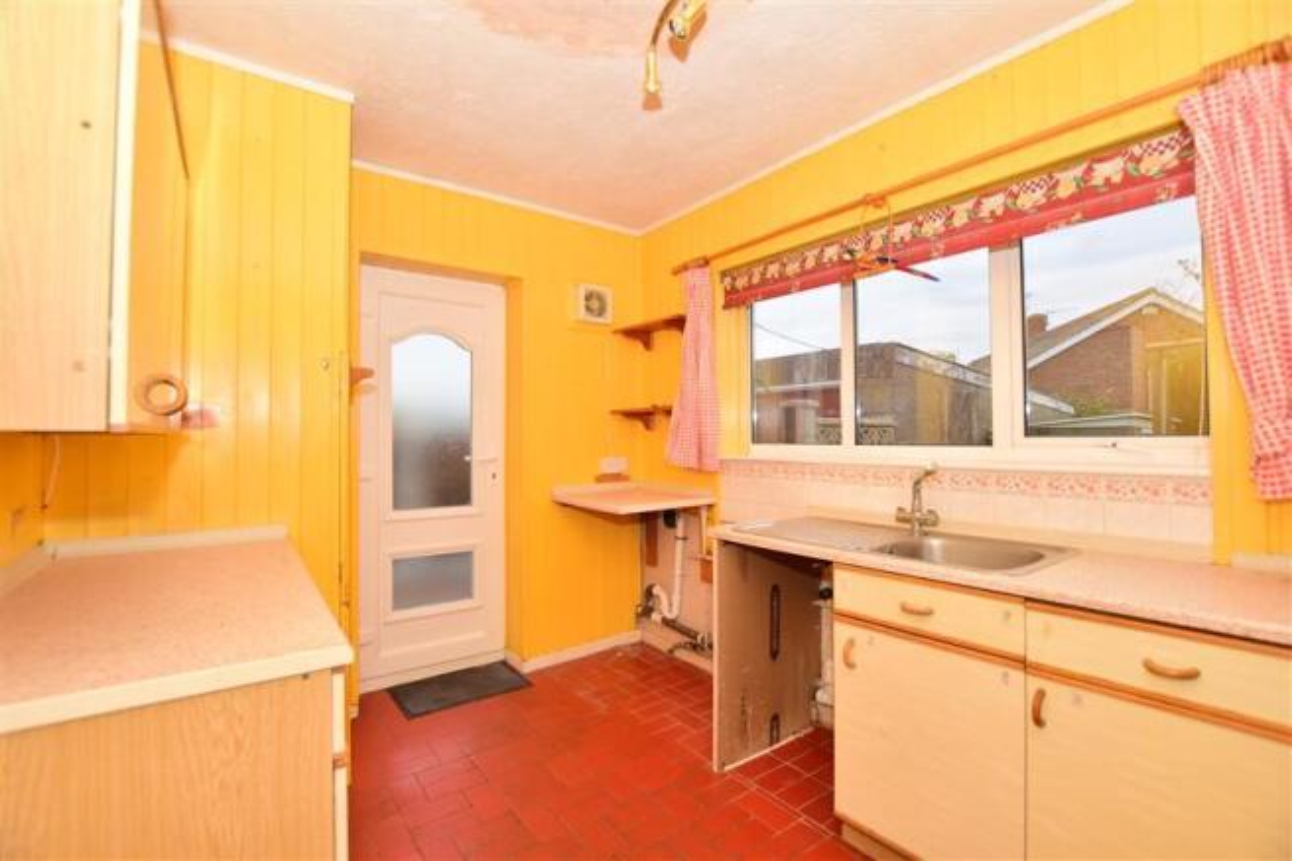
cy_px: 430
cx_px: 646
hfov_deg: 100.4
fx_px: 538
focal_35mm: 15
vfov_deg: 77.3
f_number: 5
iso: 200
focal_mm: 10
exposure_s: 1/100
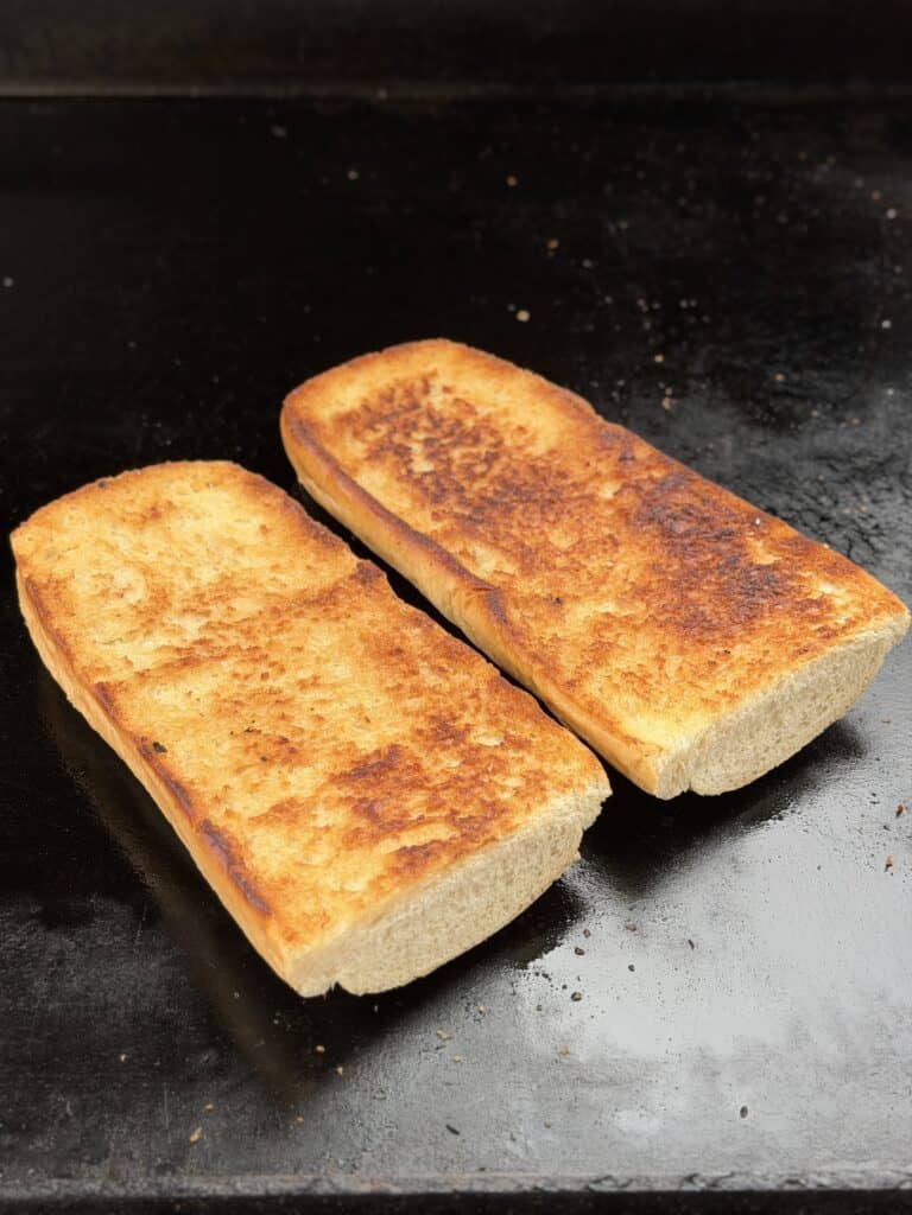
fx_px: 1686
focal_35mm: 48
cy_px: 608
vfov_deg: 39.7
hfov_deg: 30.3
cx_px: 456
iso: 64
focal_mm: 6.76
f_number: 1.78
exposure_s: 1/810
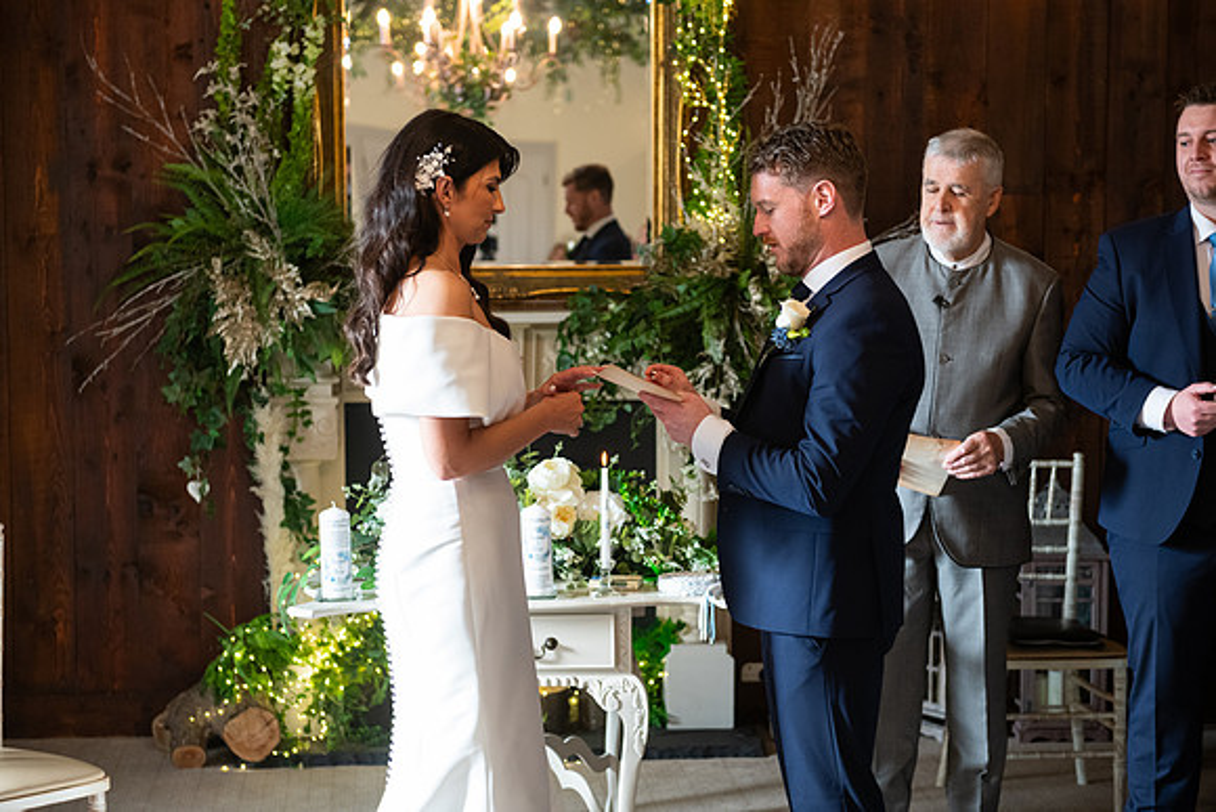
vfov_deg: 19.5
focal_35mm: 70
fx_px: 2365
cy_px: 406
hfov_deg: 28.8
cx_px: 608
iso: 1000
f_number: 3.5
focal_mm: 70
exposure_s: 1/160
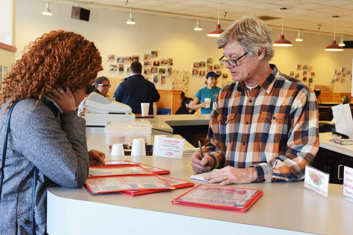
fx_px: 490
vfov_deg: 27.0
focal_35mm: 50
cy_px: 118
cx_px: 176
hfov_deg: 39.6
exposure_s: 1/50
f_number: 6.3
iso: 2000
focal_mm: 50
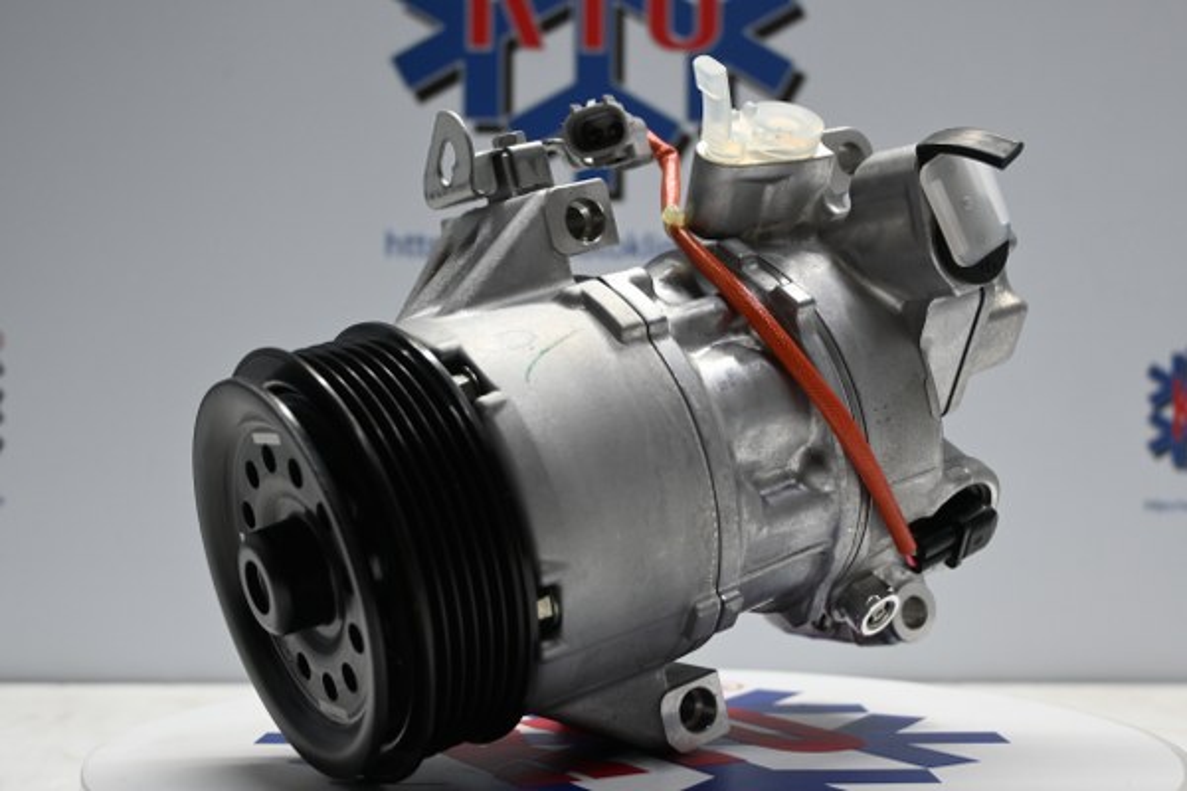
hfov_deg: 43.6
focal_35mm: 45
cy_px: 396
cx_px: 594
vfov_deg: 29.9
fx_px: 1484
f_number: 4.8
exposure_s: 1/50
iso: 500
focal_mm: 30
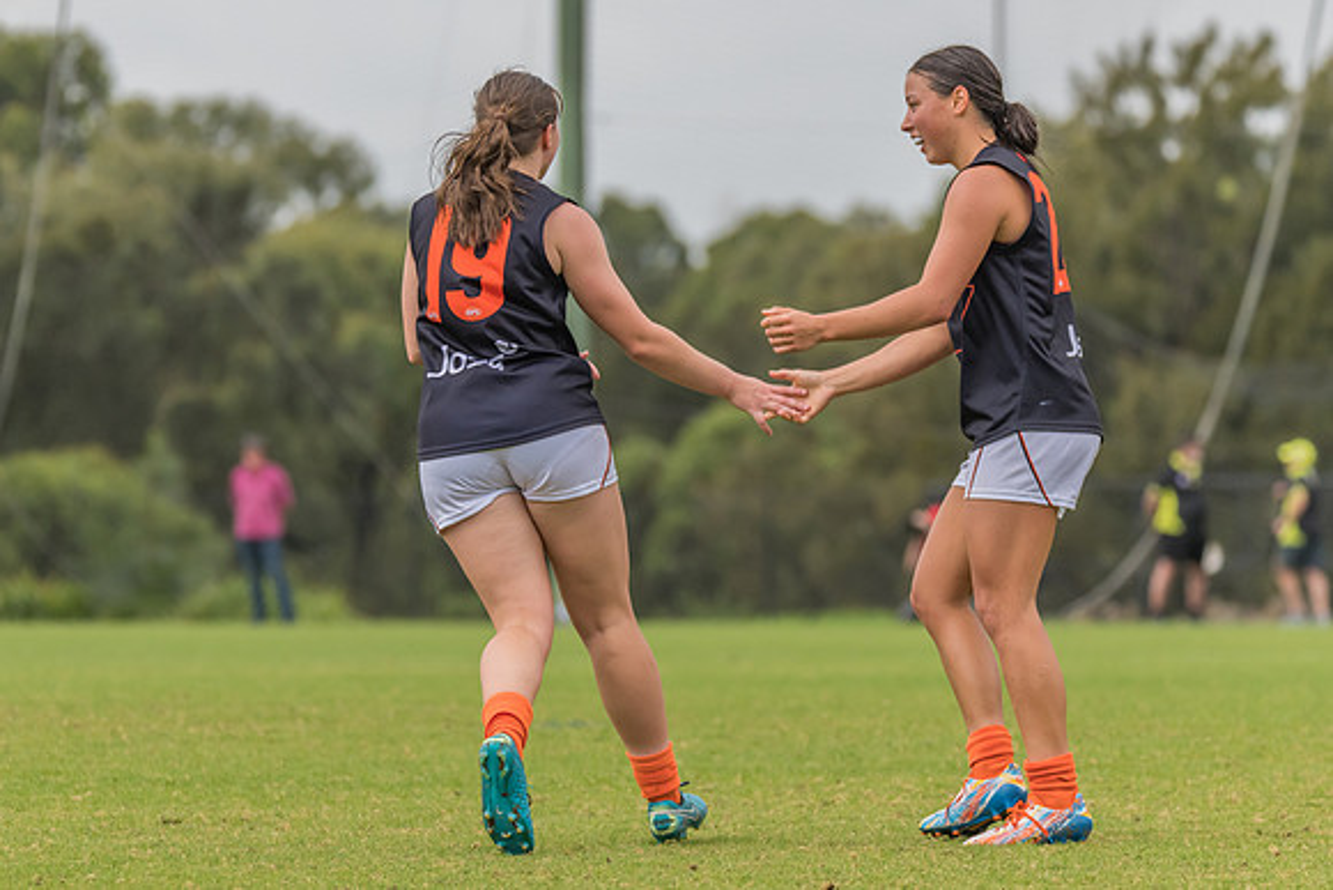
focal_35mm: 375
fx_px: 13879
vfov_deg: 3.7
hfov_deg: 5.5
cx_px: 481
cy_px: 348
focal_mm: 280
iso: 640
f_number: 5.6
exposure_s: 1/1250
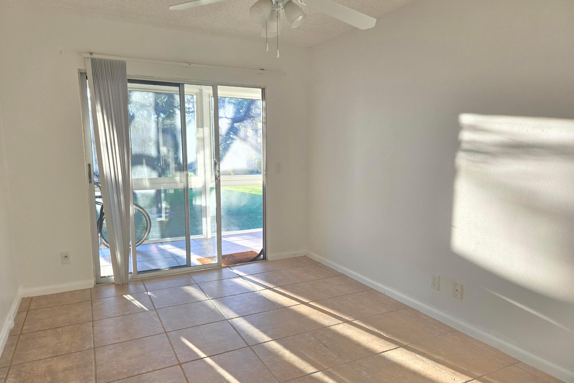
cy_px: 208
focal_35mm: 24
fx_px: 383
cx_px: 287
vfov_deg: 53.1
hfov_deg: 73.7
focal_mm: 5.4
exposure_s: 1/120
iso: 125
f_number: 1.8
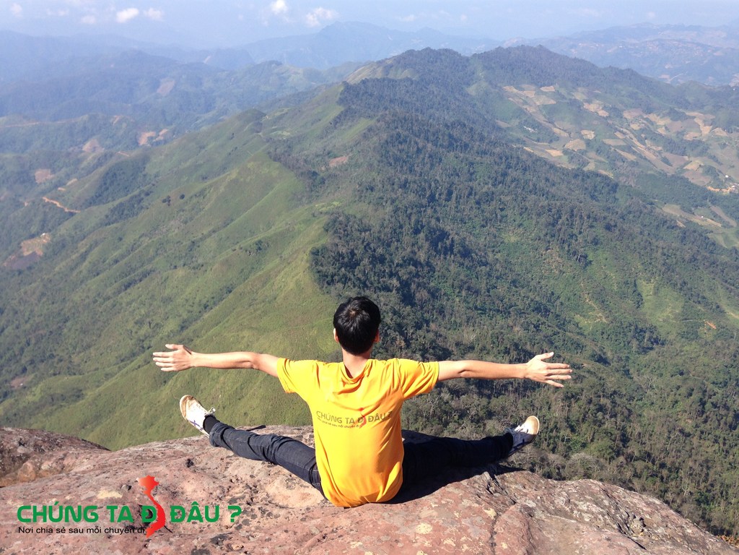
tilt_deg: -22.3
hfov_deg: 55.4
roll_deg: -0.8
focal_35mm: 33
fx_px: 705
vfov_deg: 42.9
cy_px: 278
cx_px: 370
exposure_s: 1/903
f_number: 2.4
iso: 50
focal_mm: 4.12
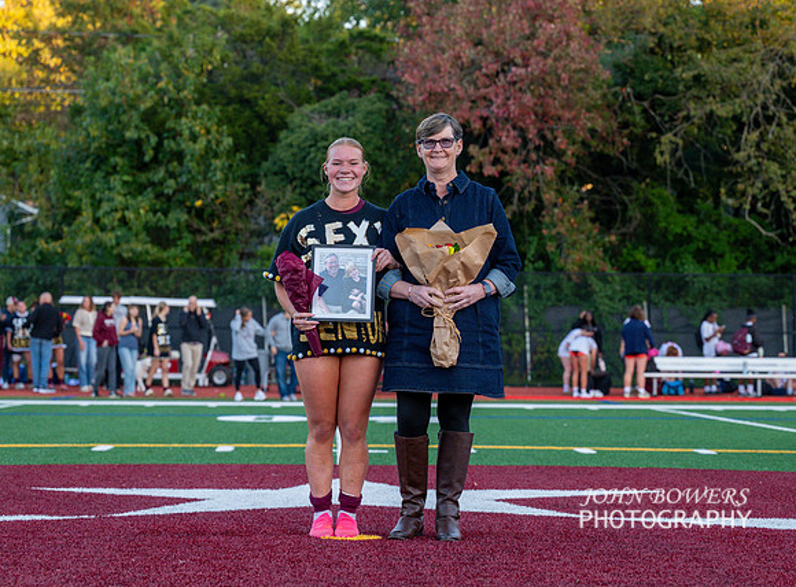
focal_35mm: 97
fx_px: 2229
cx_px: 444
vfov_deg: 15.0
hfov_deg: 20.2
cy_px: 227
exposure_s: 1/1000
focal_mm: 70
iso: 1600
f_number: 3.5
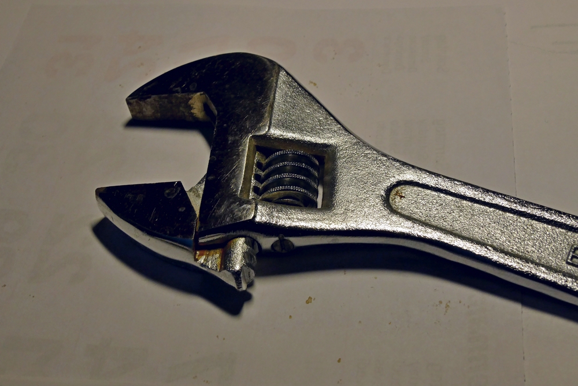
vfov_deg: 26.5
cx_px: 289
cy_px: 193
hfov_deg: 38.9
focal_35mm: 51
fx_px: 819
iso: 500
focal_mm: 18.44
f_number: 8
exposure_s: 1/80
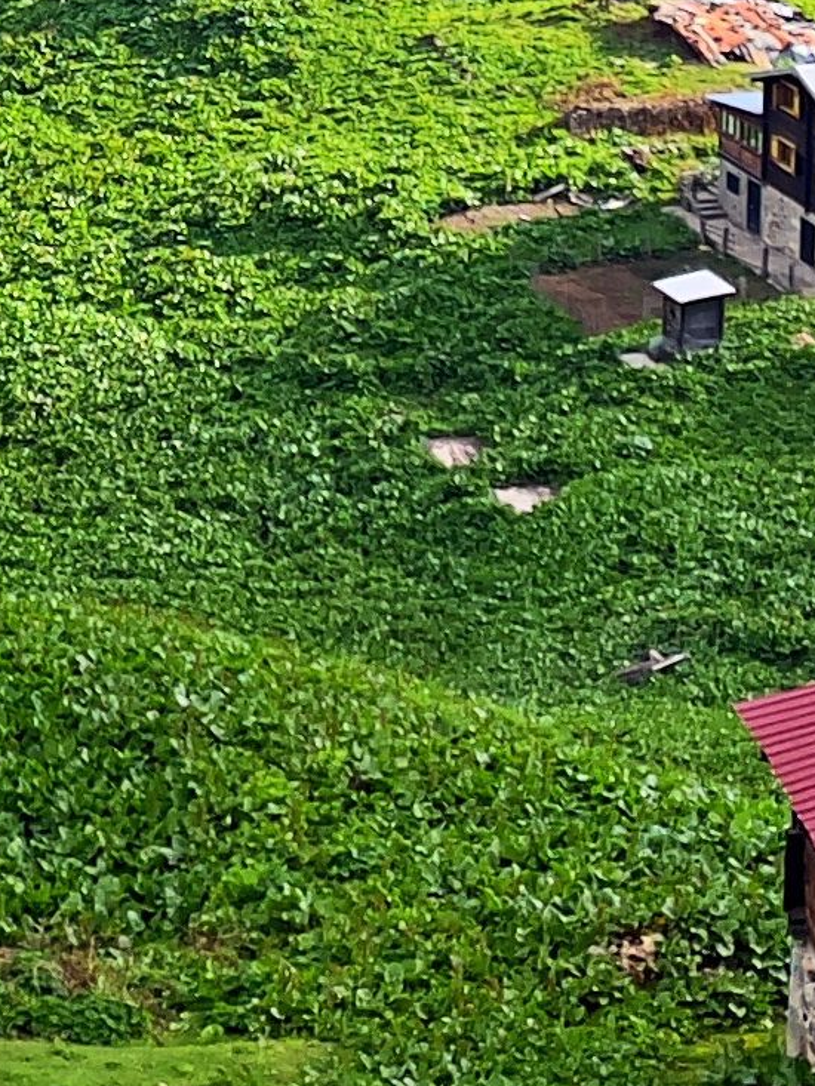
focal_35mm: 143
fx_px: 4488
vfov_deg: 12.7
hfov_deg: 9.7
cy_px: -775
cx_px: -745
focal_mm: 4.2
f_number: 1.6
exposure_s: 1/955
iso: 32
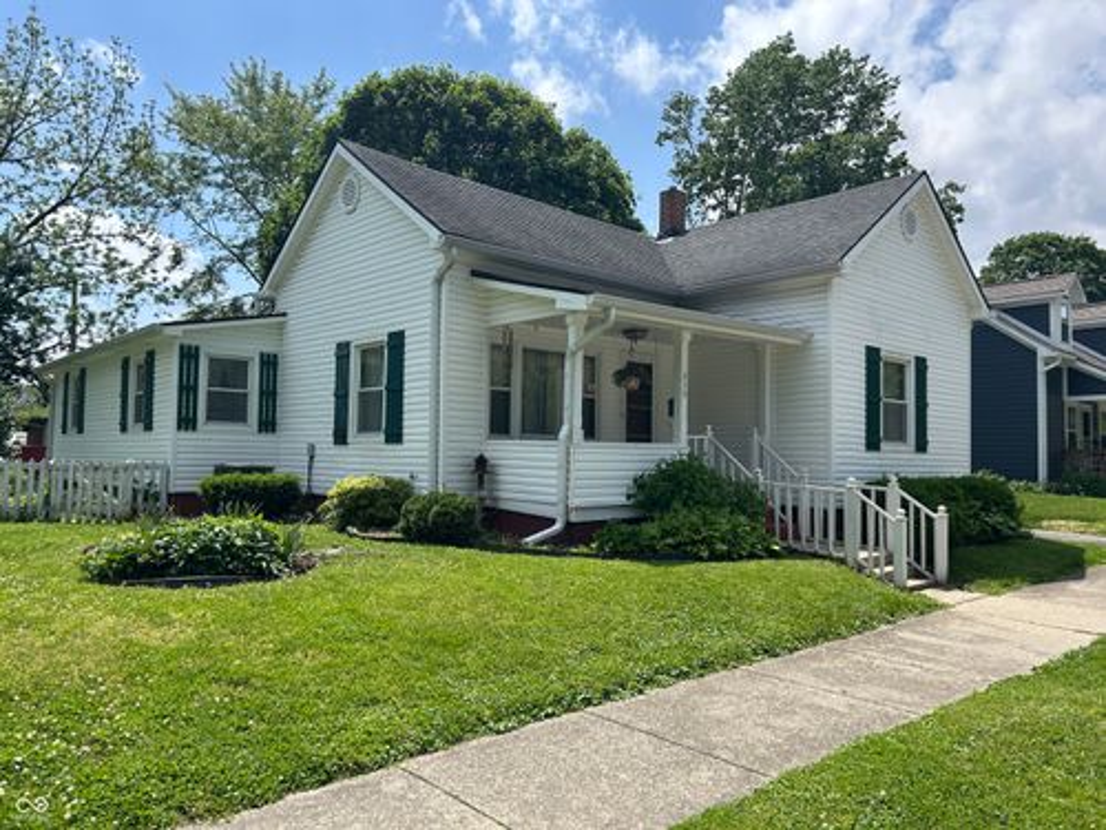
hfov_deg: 67.3
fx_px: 831
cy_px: 415
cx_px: 553
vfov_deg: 53.1
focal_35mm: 26
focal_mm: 5.7
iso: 50
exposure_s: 1/3571
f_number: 1.5
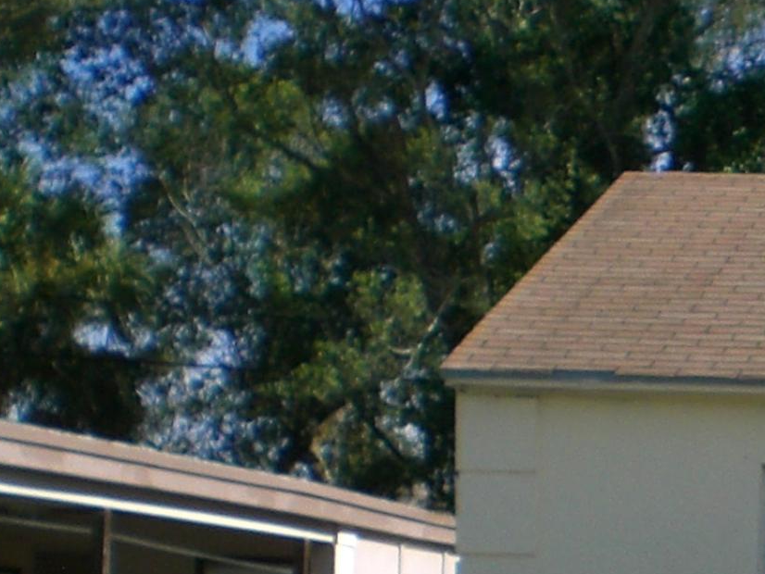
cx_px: 1154
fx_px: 3051
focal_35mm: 138
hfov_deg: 13.5
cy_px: 830
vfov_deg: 10.4
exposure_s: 1/400
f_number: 4.4
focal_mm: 6.3
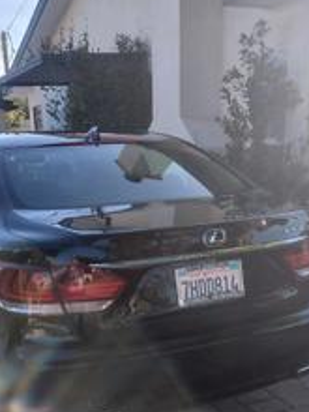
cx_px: 144
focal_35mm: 43
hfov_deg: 33.6
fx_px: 512
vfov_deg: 42.9
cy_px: 294
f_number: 1.8
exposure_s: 1/543
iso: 50
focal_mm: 4.69
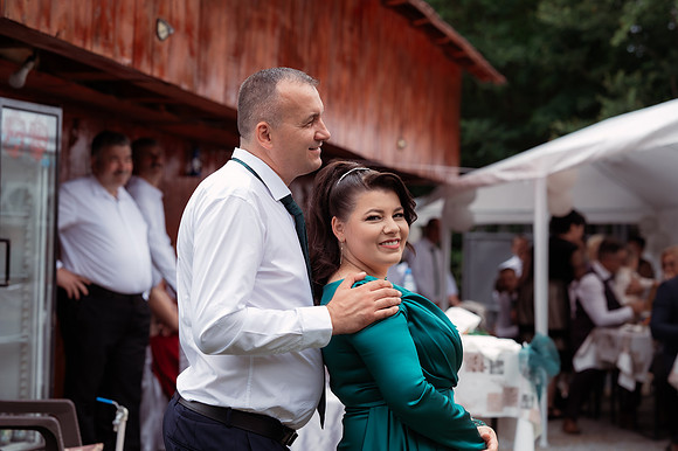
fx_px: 1600
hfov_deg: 23.9
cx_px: 339
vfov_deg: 16.1
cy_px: 226
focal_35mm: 85
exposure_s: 1/1000
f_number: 4
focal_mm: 85
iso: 250
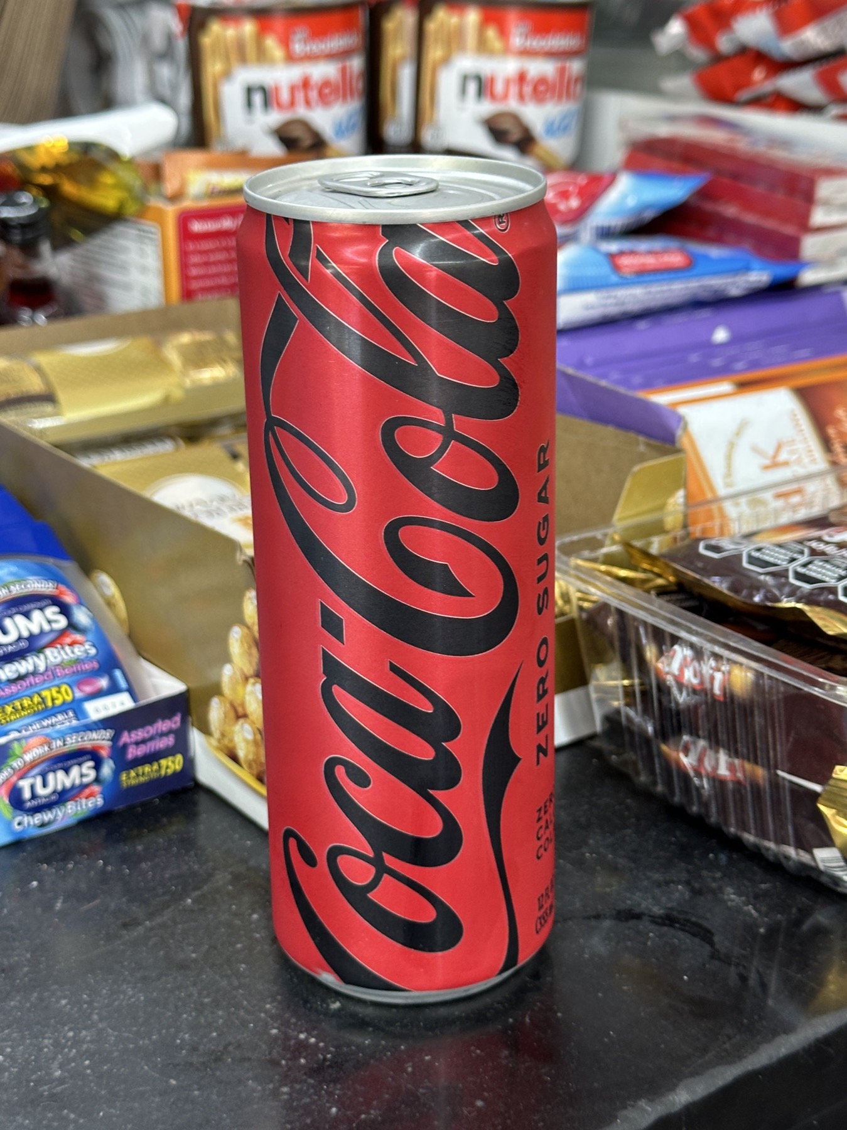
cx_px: 424
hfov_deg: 30.3
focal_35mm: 48
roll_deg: +2.4
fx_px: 1567
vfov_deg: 39.7
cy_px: 565
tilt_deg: -19.8
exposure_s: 1/60
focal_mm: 6.86
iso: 80
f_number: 1.78
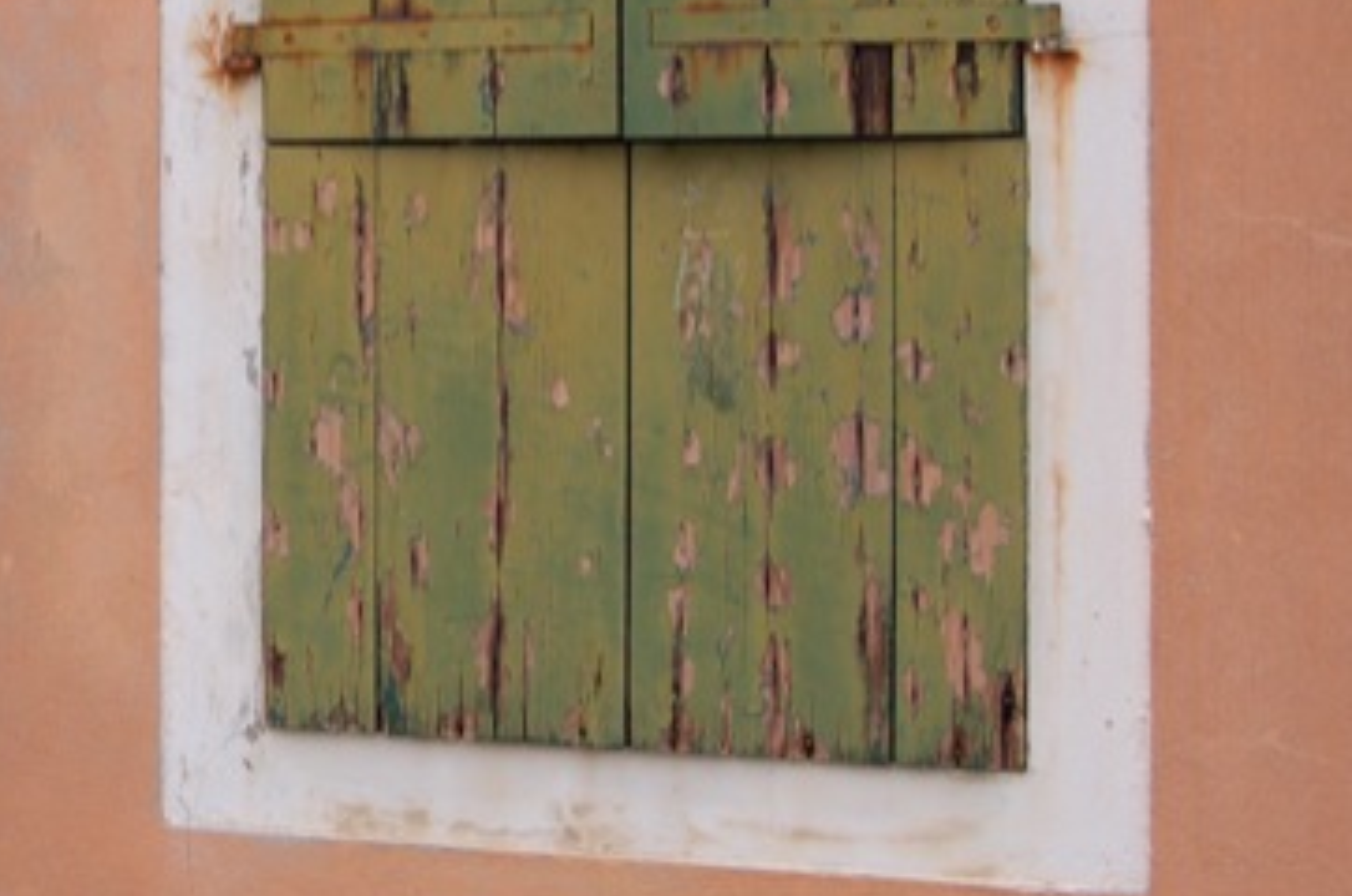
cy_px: 203
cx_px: 194
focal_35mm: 69
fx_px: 2587
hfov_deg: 28.4
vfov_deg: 19.5
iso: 200
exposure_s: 1/125
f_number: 5.6
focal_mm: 26
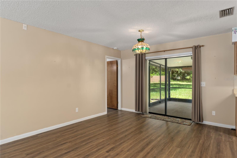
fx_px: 128
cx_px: 118
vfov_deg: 63.2
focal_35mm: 20
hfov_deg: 85.4
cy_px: 79
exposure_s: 1/4
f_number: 8
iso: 320
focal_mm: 13
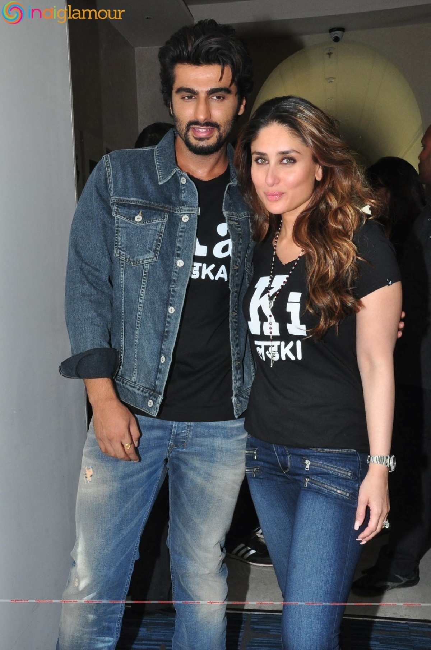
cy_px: 325
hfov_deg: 34.1
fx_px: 702
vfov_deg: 49.6
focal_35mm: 39
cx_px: 216
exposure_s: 1/125
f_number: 20
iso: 800
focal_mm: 26
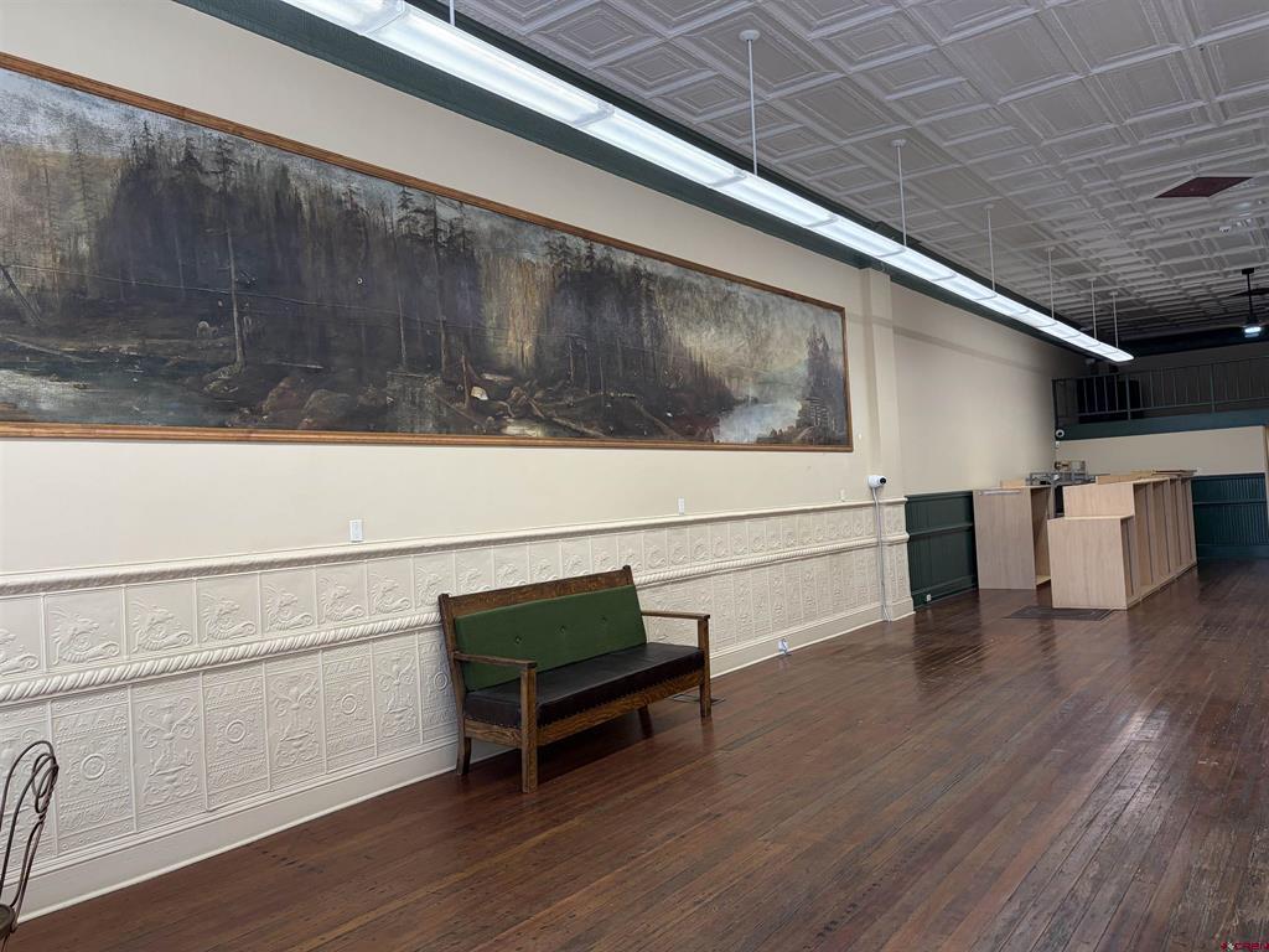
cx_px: 634
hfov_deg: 67.3
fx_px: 953
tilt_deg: +1.0
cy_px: 476
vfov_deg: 53.1
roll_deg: +4.0
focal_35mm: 26
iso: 125
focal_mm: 5.96
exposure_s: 1/153
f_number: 1.6
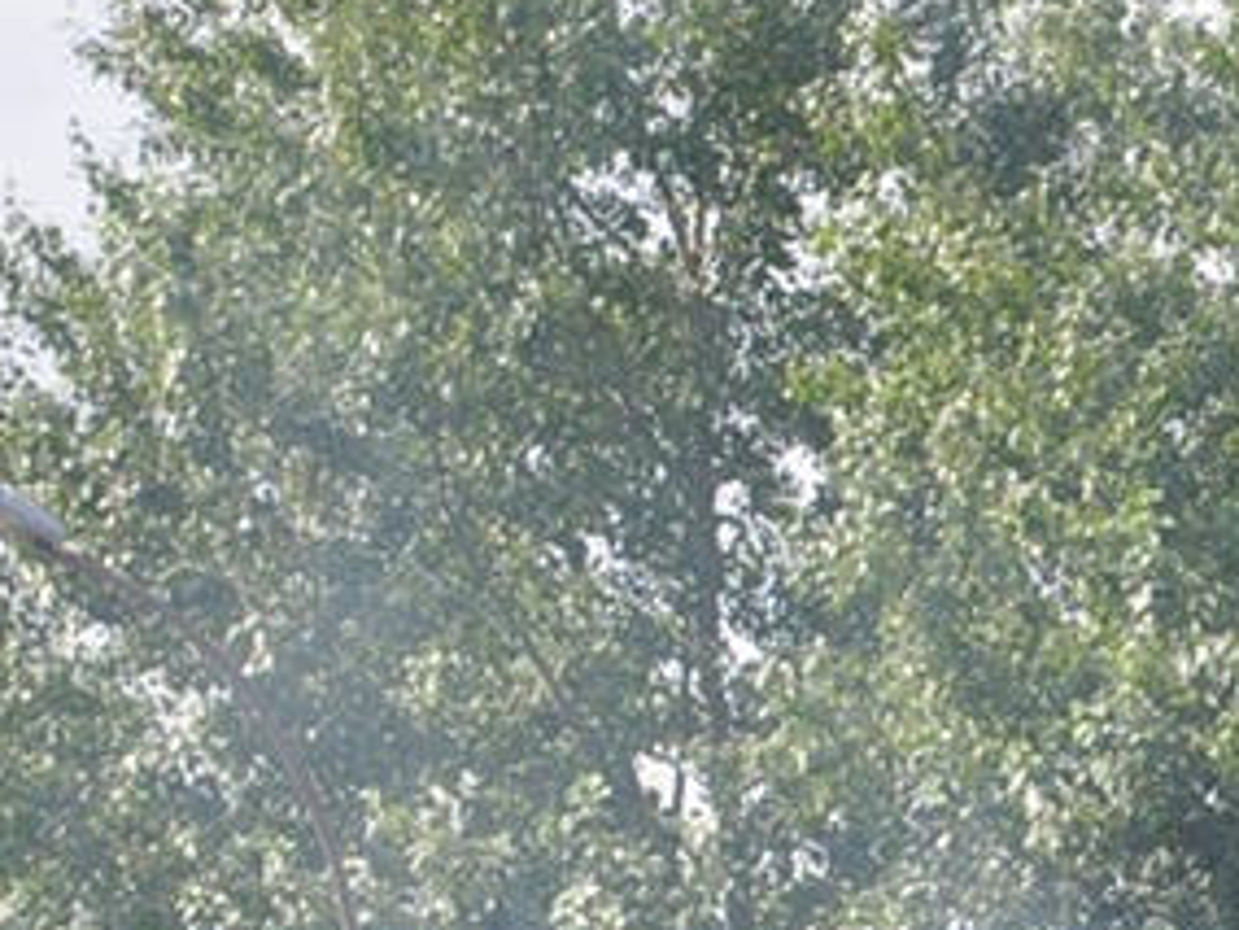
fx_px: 24417
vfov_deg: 2.2
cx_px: 1252
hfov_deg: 2.9
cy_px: 1698
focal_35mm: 682
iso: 450
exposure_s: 1/1000
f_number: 5.6
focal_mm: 105
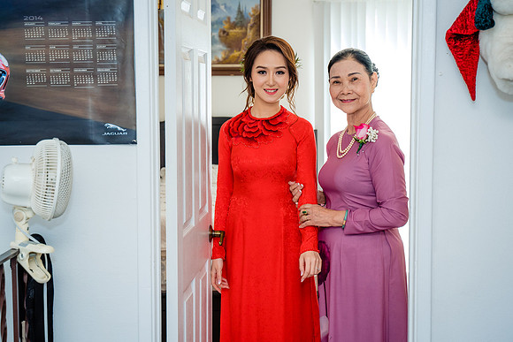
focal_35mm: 59
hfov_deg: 34.0
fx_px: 839
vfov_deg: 23.1
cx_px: 258
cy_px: 157
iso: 1000
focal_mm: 48
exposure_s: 1/160
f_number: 4
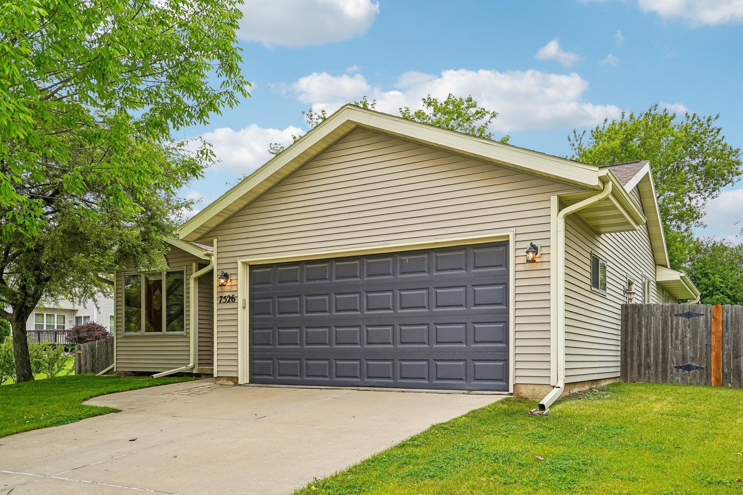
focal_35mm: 29
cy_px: 248
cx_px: 372
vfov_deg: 45.0
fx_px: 598
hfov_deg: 63.7
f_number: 8
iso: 160
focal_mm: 29
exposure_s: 1/80
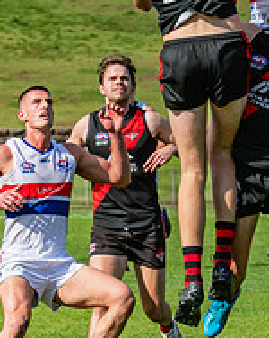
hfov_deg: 2.9
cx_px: 243
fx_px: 5313
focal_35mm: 533
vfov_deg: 3.6
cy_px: 129
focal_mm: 170
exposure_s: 1/1600
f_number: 11
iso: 800
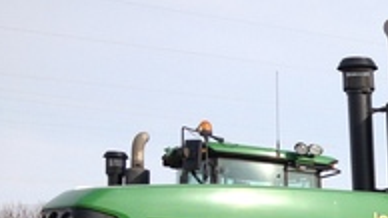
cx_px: 532
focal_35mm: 107
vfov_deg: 10.9
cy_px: 324
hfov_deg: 18.3
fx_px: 1101
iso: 50
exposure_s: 1/1453
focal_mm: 4.28
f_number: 2.4
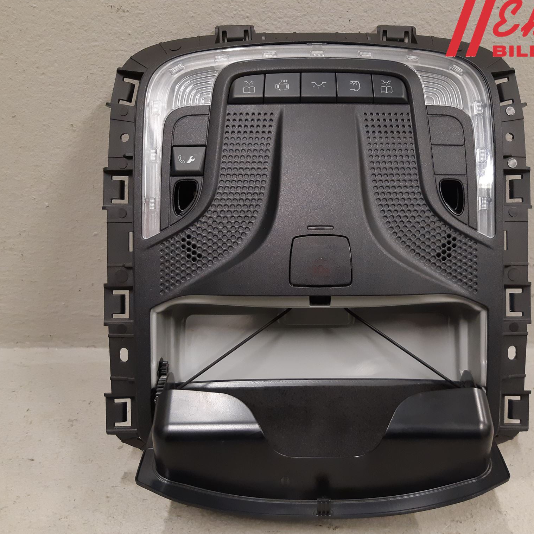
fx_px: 541
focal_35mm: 31
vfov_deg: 52.5
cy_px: 267
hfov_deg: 52.4
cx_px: 301
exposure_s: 1/50
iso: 200
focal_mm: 3.93
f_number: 1.7
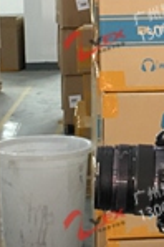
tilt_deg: -4.0
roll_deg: +1.3
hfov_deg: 10.3
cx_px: 164
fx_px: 904
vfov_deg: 15.5
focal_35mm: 132
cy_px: 51
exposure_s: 1/17
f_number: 2.2
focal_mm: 4.15
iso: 64
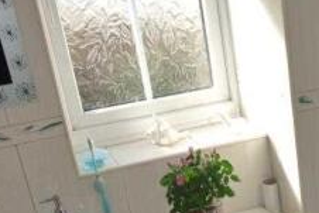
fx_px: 692
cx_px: 399
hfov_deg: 23.4
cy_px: 270
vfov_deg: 16.6
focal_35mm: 78
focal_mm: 10
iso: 100
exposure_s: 1/60
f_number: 5
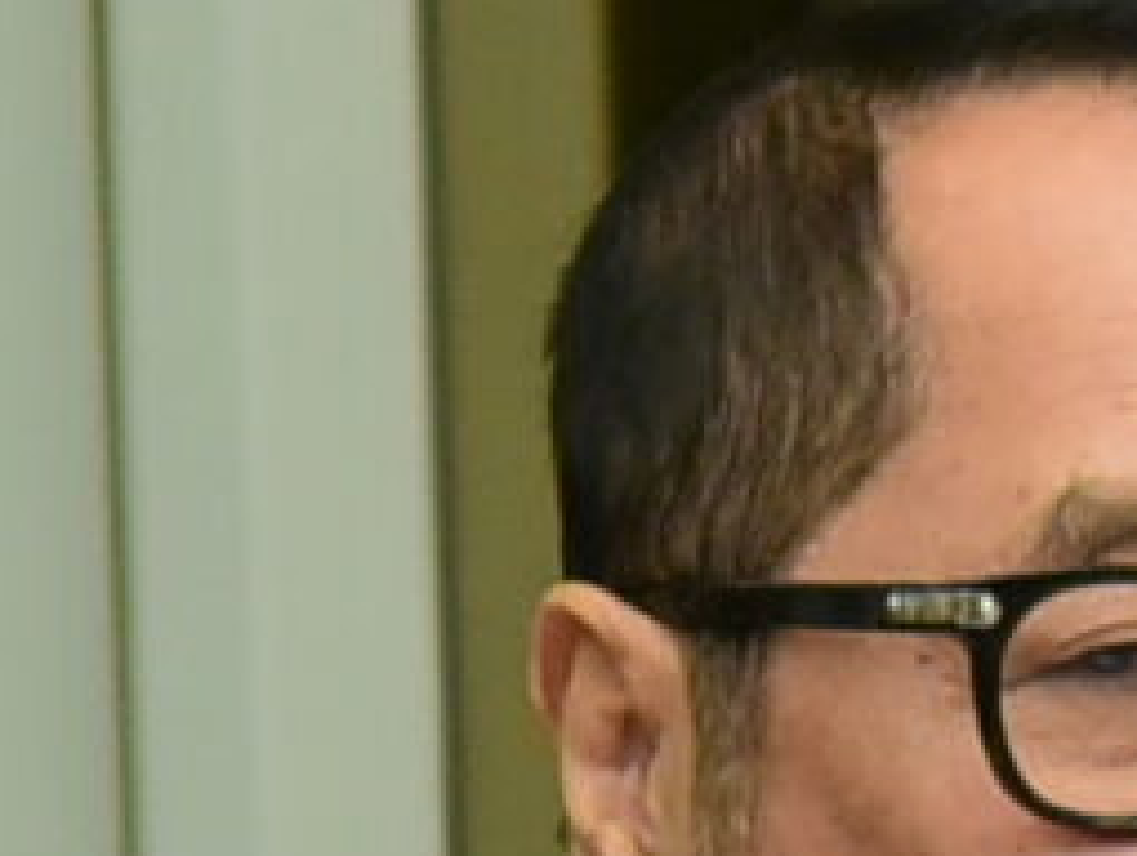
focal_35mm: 648
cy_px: 1099
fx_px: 21314
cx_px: 1186
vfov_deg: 2.3
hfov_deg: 3.1
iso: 2500
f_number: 4
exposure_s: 1/100
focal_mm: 200
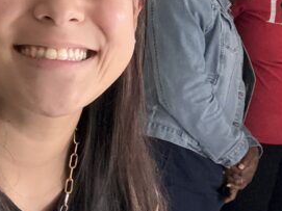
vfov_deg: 21.2
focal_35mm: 68
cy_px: 23
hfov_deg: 24.8
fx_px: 554
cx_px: 368
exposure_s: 1/40
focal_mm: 2.69
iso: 320
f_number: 1.9
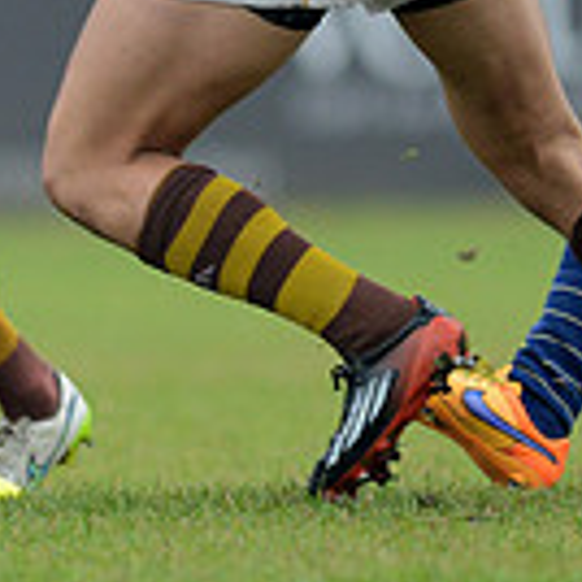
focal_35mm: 1549
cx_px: 339
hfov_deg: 1.1
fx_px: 29465
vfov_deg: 1.1
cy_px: -172
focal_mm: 420
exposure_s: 1/800
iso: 800
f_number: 4
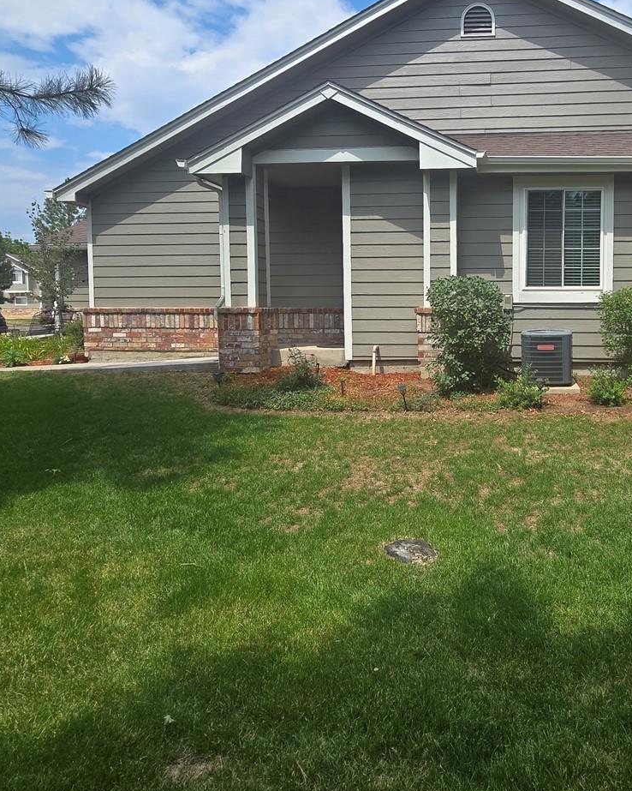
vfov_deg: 74.7
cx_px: 477
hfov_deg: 59.6
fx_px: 515
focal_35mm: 22
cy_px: 343
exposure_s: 1/2122
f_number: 2.2
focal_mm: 2.2
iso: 50
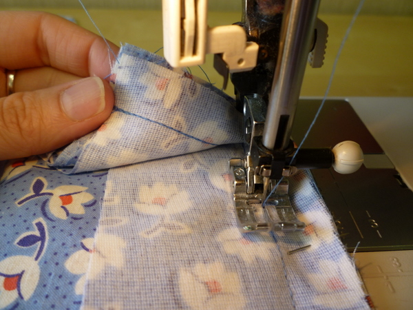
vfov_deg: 48.2
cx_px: 206
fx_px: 346
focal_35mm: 29
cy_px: 155
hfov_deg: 61.7
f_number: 3.3
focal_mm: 5.2
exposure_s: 1/30
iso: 80
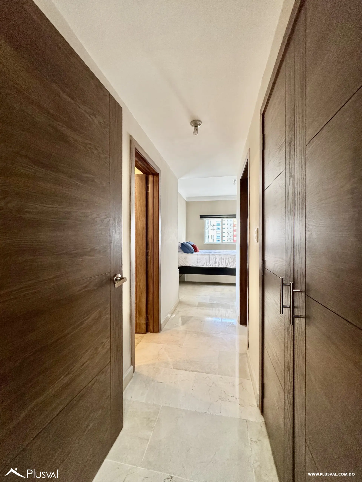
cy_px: 241
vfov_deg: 102.1
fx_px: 195
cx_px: 181
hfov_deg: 85.7
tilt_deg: -0.7
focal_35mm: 14
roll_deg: -0.3
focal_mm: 2.22
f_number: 2.2
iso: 320
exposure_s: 1/120
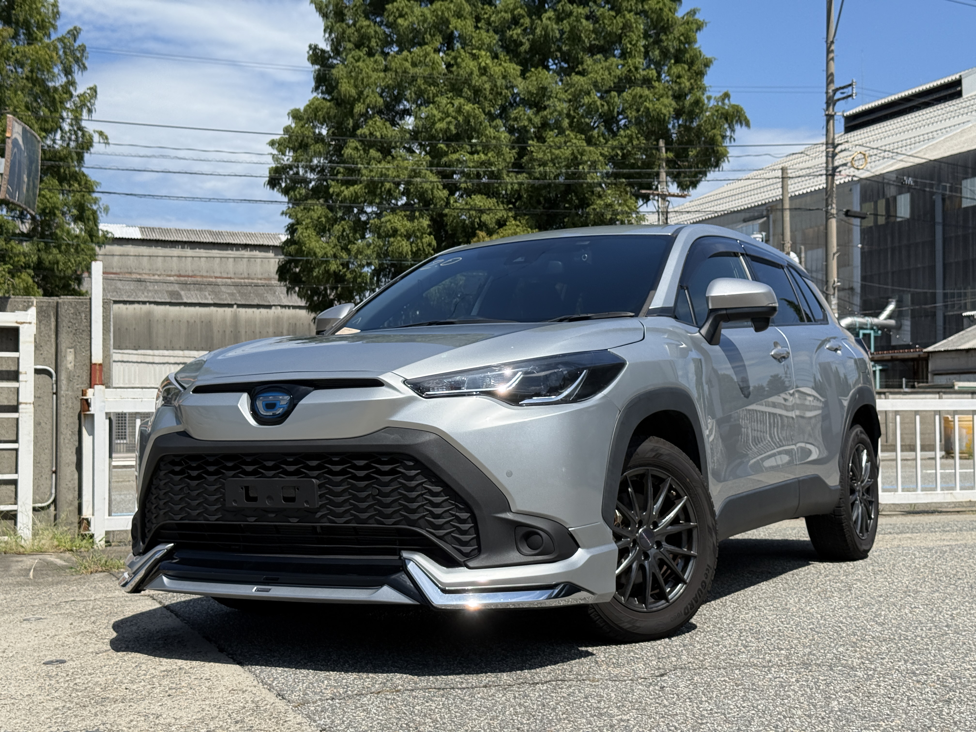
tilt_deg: +2.4
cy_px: 366
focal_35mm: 48
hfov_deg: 39.7
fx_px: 1353
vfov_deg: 30.3
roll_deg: +0.5
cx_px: 488
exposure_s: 1/7143
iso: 100
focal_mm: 6.76
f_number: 1.78
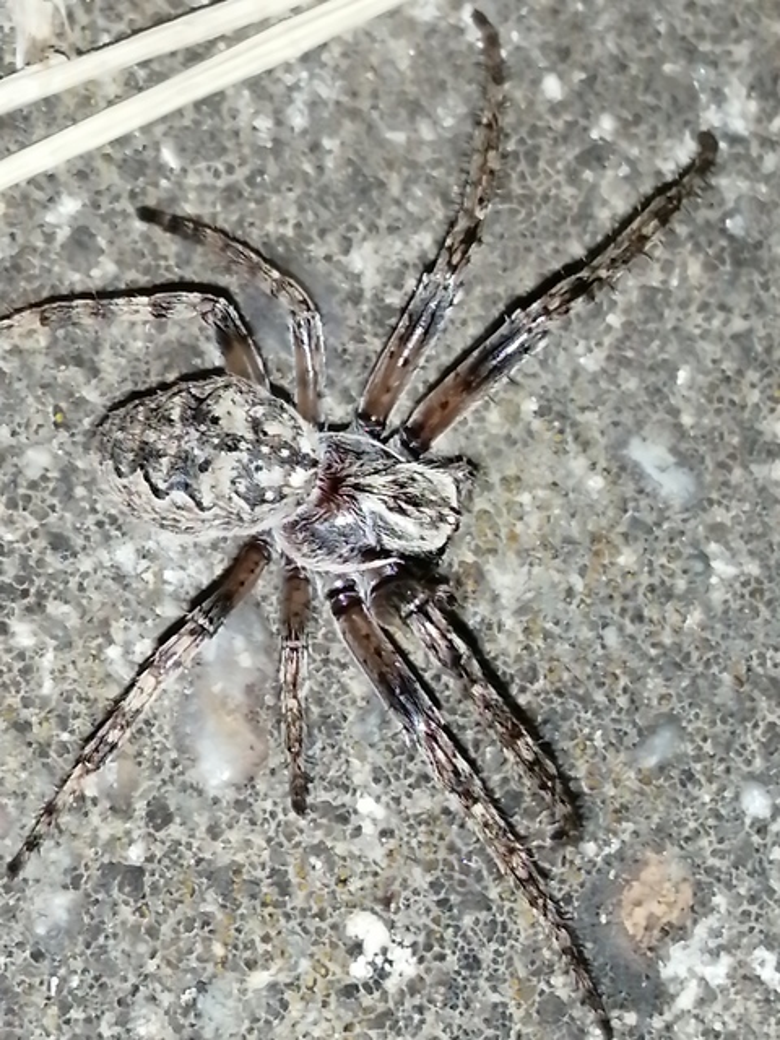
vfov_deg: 18.9
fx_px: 3125
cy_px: 520
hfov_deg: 14.2
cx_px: 390
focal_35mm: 104
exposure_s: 1/45
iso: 160
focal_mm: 3.46
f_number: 1.8
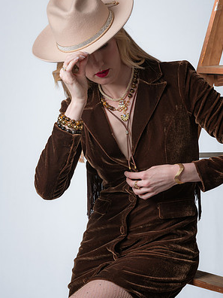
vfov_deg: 12.9
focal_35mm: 153
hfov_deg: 9.7
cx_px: 112
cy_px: 132
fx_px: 1314
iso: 400
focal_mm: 140
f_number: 8
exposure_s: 1/250
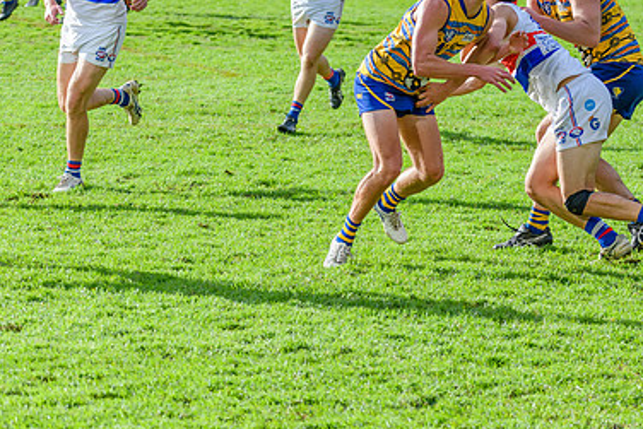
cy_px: 167
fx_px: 4699
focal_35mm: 263
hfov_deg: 7.8
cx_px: 423
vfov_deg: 5.2
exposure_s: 1/1600
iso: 800
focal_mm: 150
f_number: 7.1
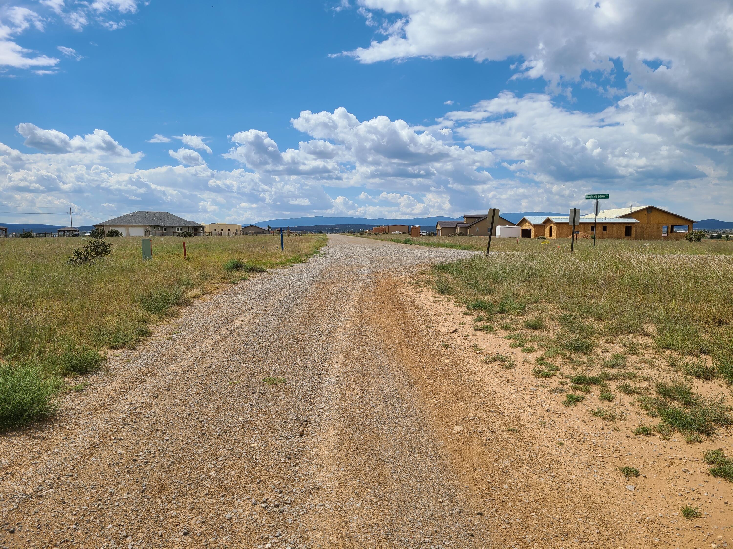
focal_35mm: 26
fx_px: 551
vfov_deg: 53.1
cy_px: 274
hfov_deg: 67.3
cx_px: 366
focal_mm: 5.4
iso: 40
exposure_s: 1/4302
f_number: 1.8
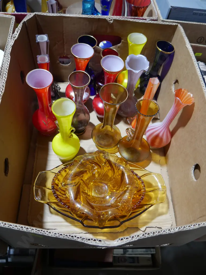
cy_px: 138
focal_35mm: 28
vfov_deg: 63.4
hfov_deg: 49.8
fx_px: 222
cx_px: 103
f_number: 3.5
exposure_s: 1/60
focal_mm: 14
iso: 400
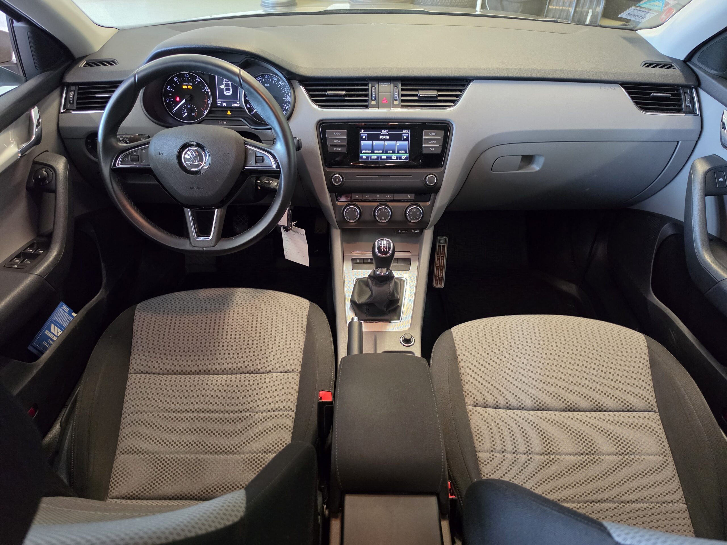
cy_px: 272
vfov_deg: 58.9
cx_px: 364
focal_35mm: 23
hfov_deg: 73.9
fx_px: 483
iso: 640
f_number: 1.4
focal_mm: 6.5
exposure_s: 1/100
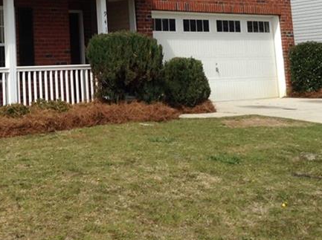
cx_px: 7
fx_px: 724
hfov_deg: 24.1
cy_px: -27
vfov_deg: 18.1
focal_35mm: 78
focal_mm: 3.3
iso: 25
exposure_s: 1/1412
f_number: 2.4
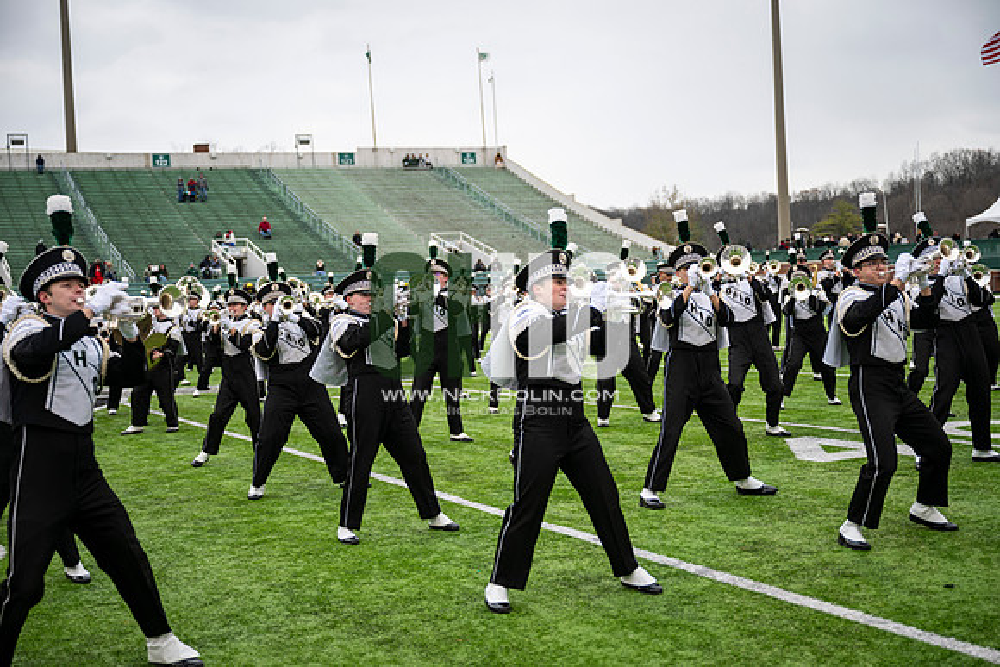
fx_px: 1306
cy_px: 334
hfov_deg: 41.9
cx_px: 500
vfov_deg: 28.7
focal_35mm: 47
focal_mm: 47
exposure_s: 1/500
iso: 100
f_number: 2.8
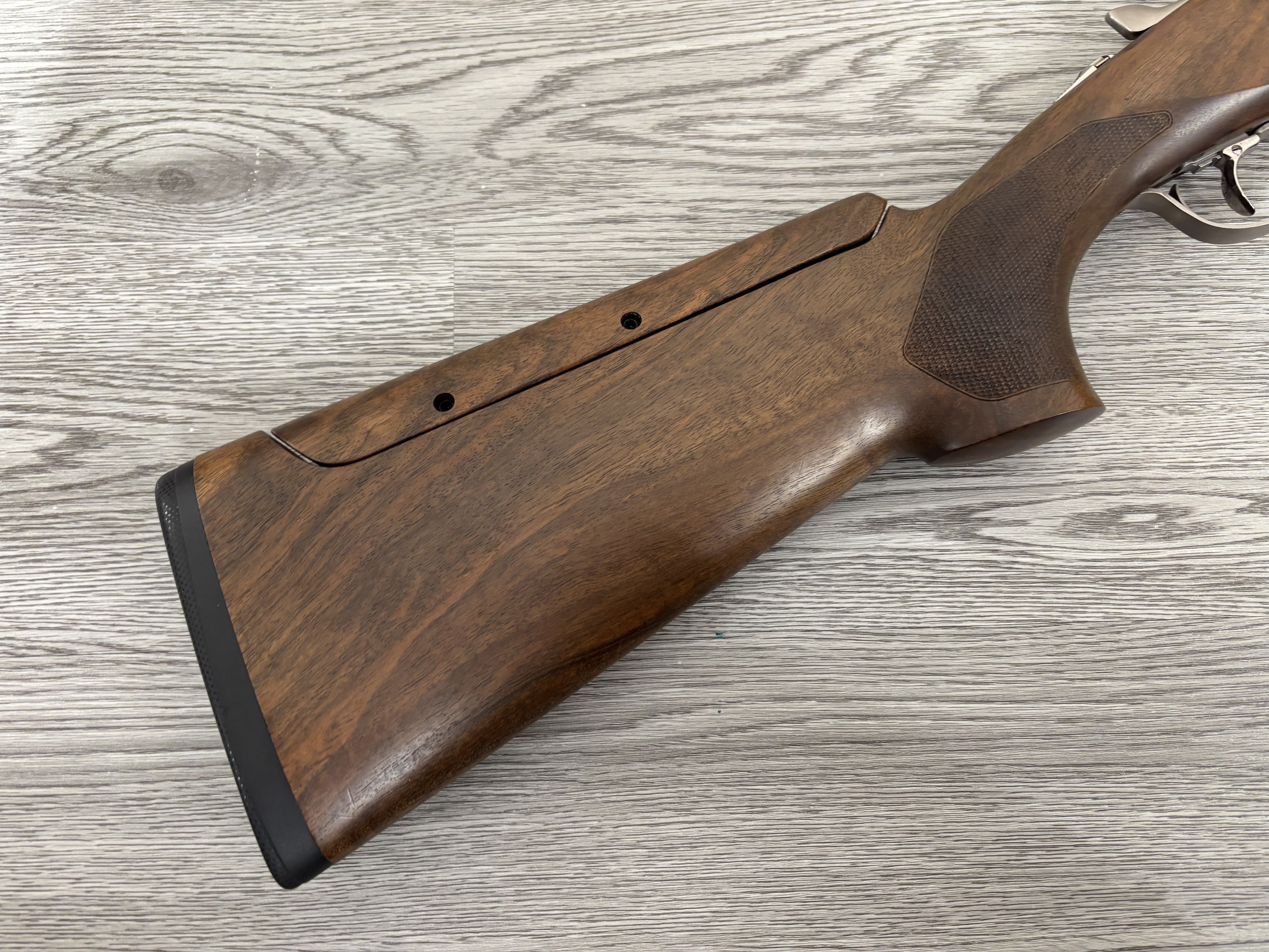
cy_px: 476
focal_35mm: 26
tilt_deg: -77.5
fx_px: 953
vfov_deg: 53.1
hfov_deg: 67.3
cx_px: 634
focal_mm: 5.96
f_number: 1.6
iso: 160
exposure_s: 1/50
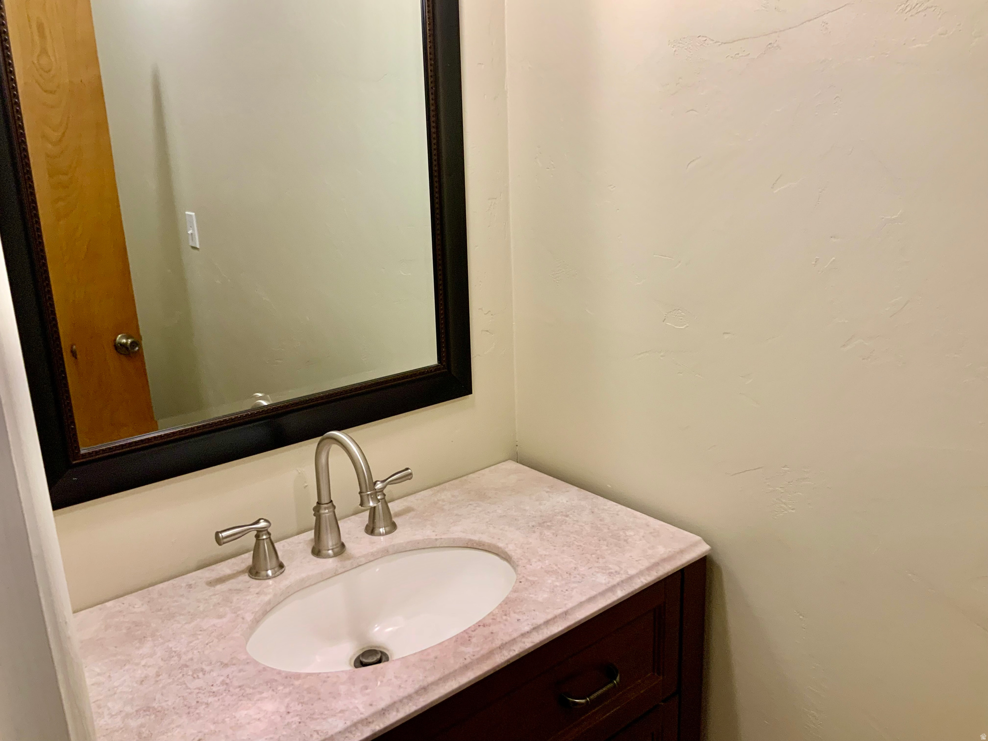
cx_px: 494
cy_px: 370
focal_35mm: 29
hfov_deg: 61.7
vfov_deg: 48.2
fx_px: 828
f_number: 1.8
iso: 80
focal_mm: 3
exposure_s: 1/60
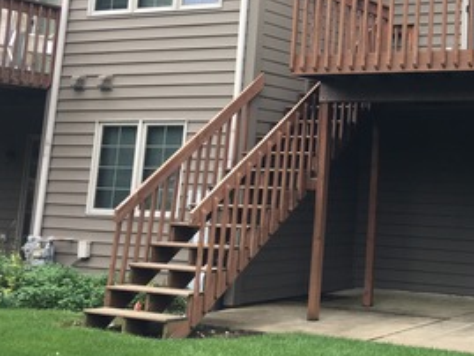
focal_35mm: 69
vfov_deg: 20.9
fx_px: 945
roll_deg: -2.1
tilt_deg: +11.7
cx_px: 465
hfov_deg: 26.7
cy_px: 35
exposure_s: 1/120
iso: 40
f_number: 2.2
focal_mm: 4.15
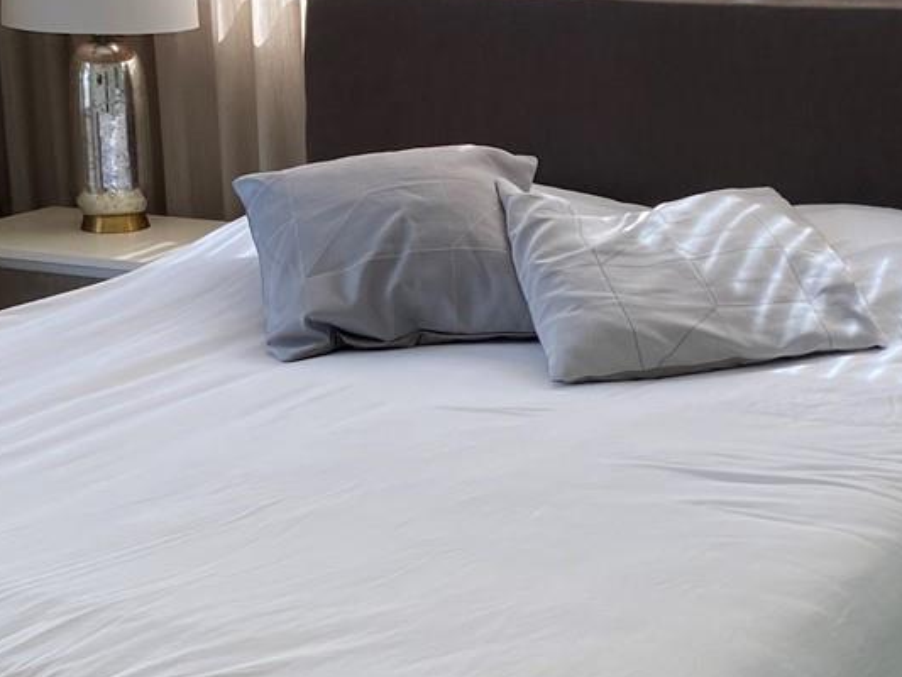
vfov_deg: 18.9
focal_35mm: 78
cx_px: 530
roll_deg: +1.6
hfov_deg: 25.0
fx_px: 2033
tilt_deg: -15.3
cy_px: 399
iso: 32
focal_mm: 4.25
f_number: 1.8
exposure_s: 1/123
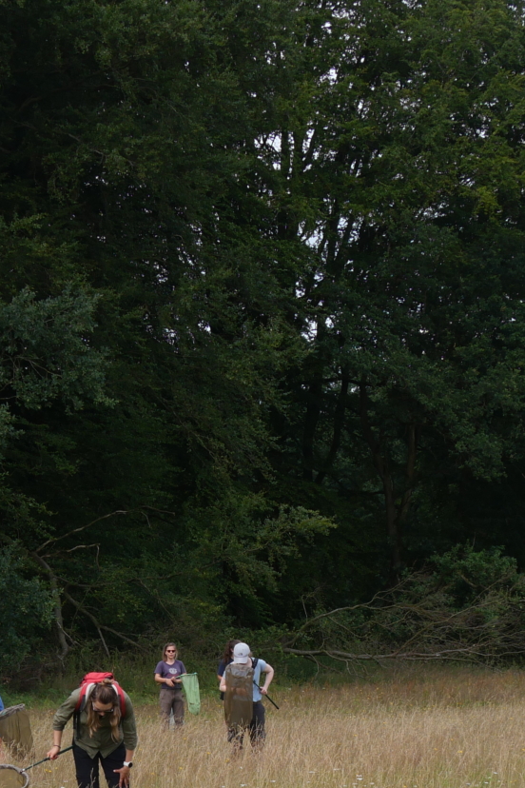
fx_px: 2362
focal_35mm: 108
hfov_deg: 12.7
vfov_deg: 18.7
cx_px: 148
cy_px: 671
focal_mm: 21
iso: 200
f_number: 7.1
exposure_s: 1/320
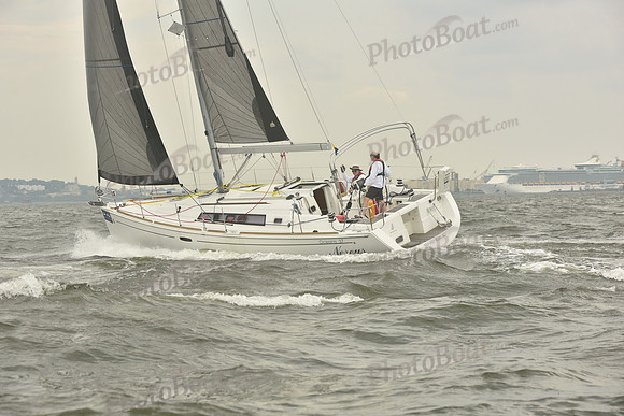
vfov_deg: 13.4
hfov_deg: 20.0
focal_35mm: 102
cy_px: 208
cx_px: 312
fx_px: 1768
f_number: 6.3
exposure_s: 1/800
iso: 250
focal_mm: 102
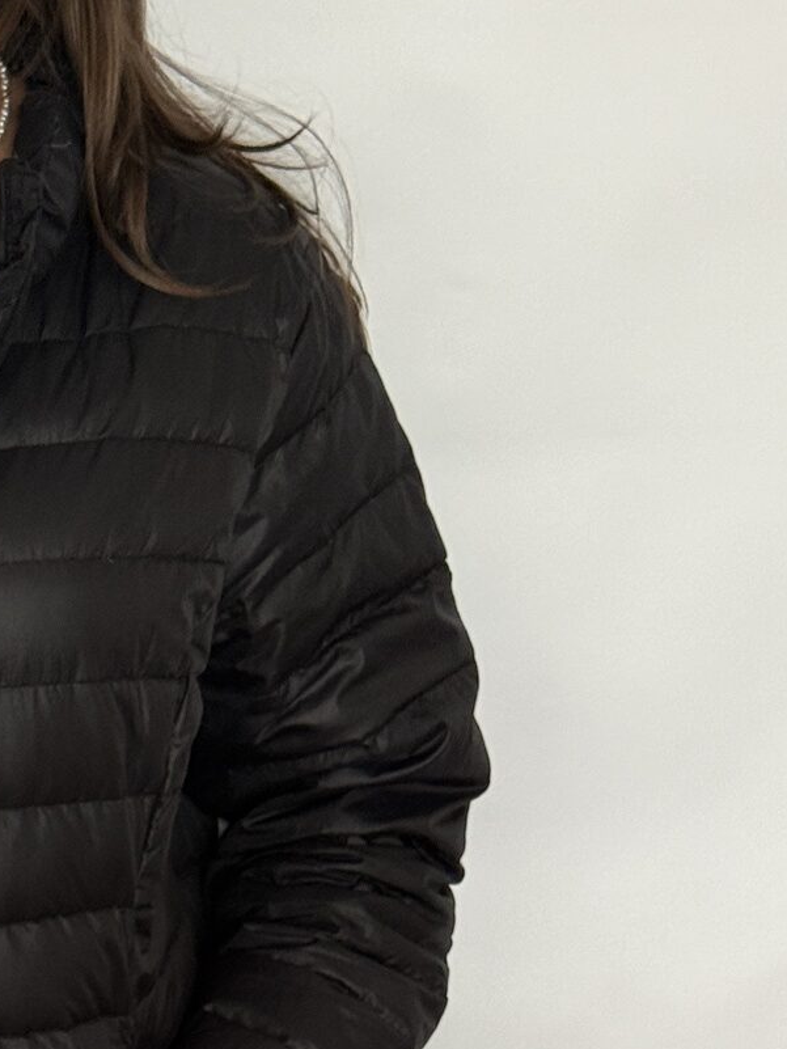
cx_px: -123
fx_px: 3485
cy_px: 1247
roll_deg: -1.3
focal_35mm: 115
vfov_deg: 16.4
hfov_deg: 12.6
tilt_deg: -20.2
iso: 250
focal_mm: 6.76
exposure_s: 1/60
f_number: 1.78
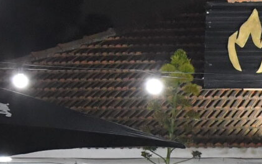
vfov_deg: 7.8
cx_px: 373
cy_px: 190
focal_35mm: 167
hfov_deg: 12.0
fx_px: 1193
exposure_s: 1/125
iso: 2000
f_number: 3.2
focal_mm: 18
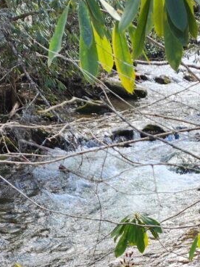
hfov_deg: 22.1
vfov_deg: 25.4
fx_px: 493
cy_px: 361
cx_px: 200
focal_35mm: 64
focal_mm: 5.4
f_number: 1.8
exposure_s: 1/180
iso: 32
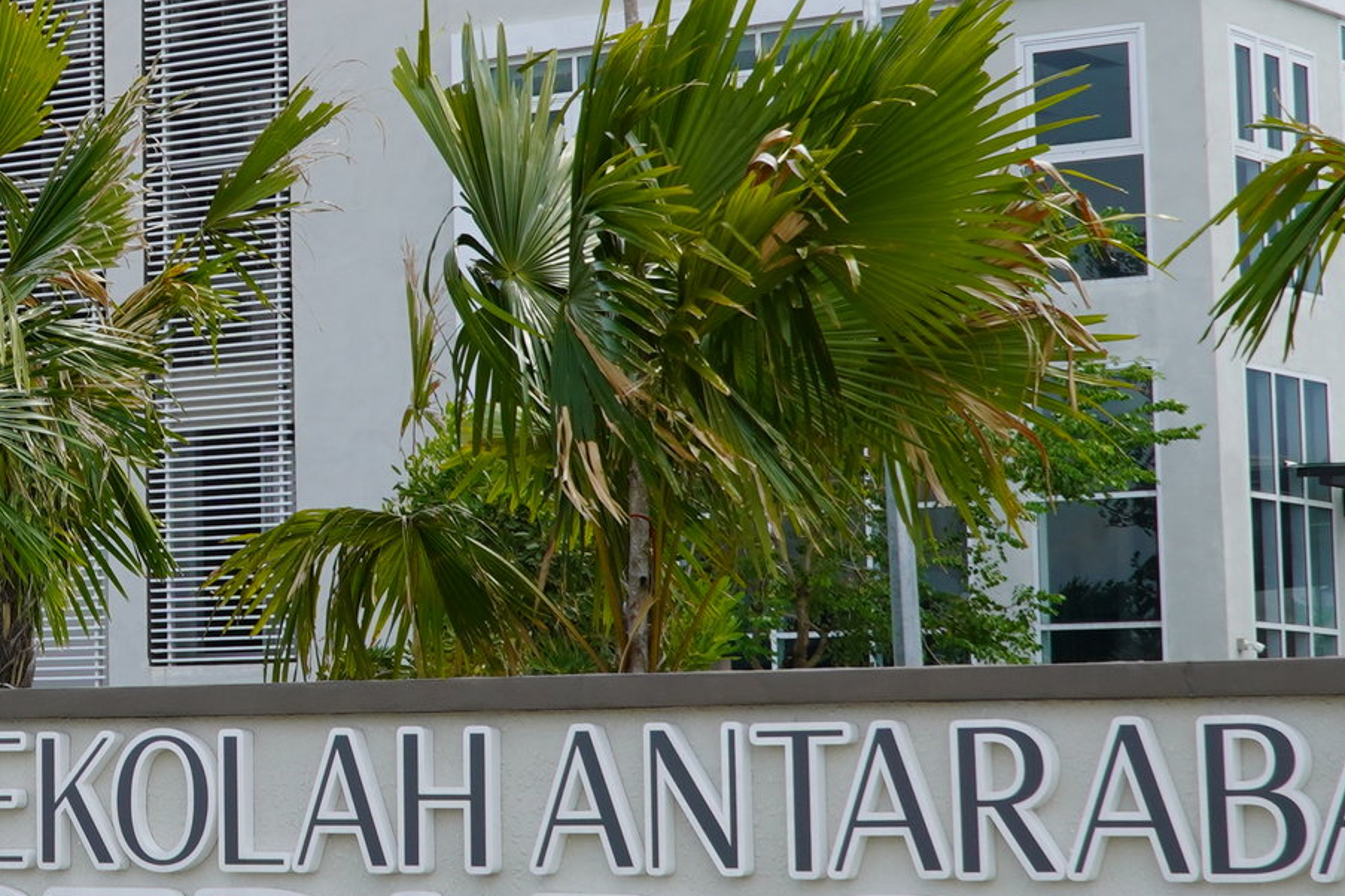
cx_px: -101
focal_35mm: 105
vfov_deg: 13.1
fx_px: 3910
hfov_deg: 18.8
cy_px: 284
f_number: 9
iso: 100
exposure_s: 1/125
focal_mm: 21
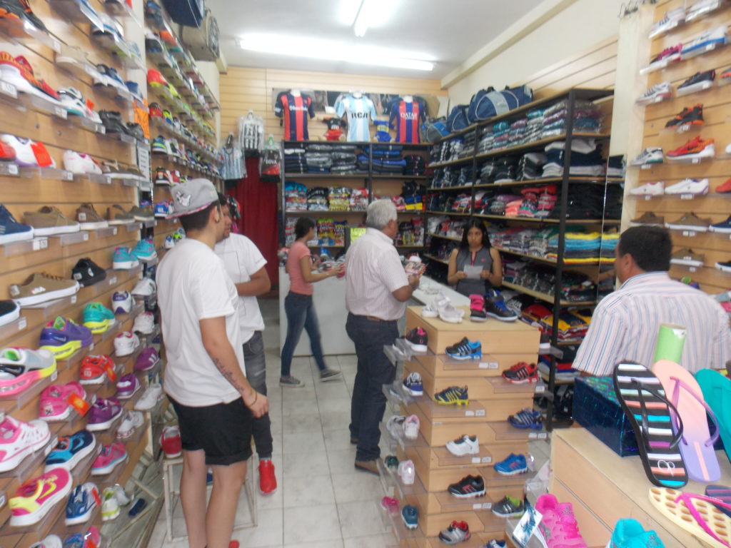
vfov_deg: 58.9
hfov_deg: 73.9
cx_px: 366
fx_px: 486
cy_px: 274
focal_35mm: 23
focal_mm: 4
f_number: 3.1
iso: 200
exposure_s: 1/30
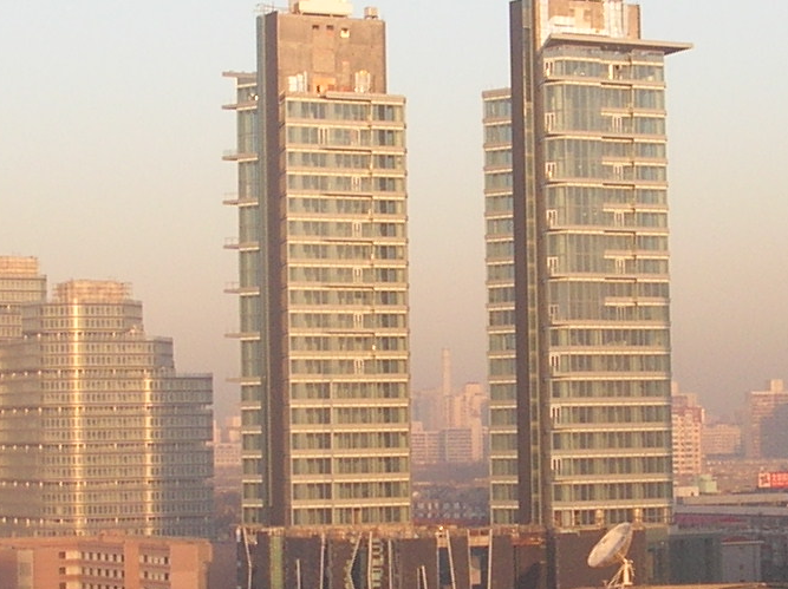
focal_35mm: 120
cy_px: 293
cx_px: 390
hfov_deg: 16.4
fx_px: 2729
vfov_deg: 12.3
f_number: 2.8
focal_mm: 5.8
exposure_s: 1/247
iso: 50
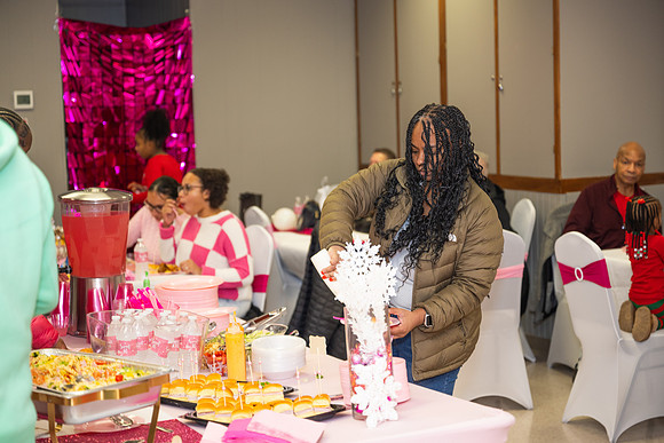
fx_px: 1291
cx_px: 332
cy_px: 222
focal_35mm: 70
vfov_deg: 19.5
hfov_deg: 28.8
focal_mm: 70
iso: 500
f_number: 2.8
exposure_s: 1/200
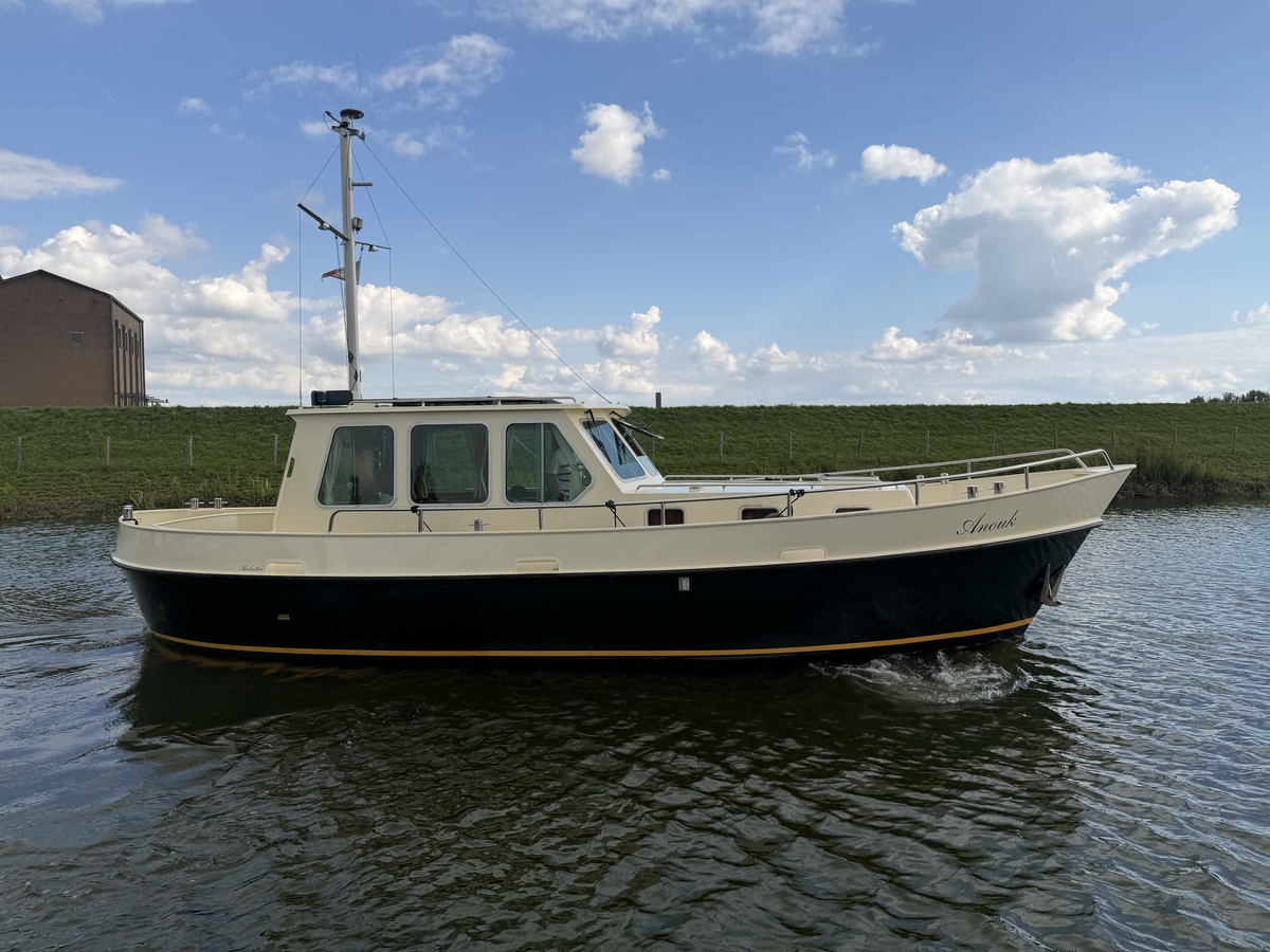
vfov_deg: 56.8
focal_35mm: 24
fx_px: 881
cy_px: 476
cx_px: 635
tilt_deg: -2.5
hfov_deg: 71.6
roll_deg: +1.1
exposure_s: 1/4405
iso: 80
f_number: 1.78
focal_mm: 6.76
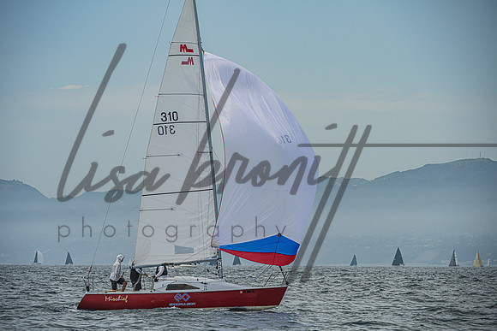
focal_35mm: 197
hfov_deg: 10.5
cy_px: 166
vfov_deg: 7.0
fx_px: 2714
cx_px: 244
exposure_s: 1/2000
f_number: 8
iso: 320
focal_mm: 190
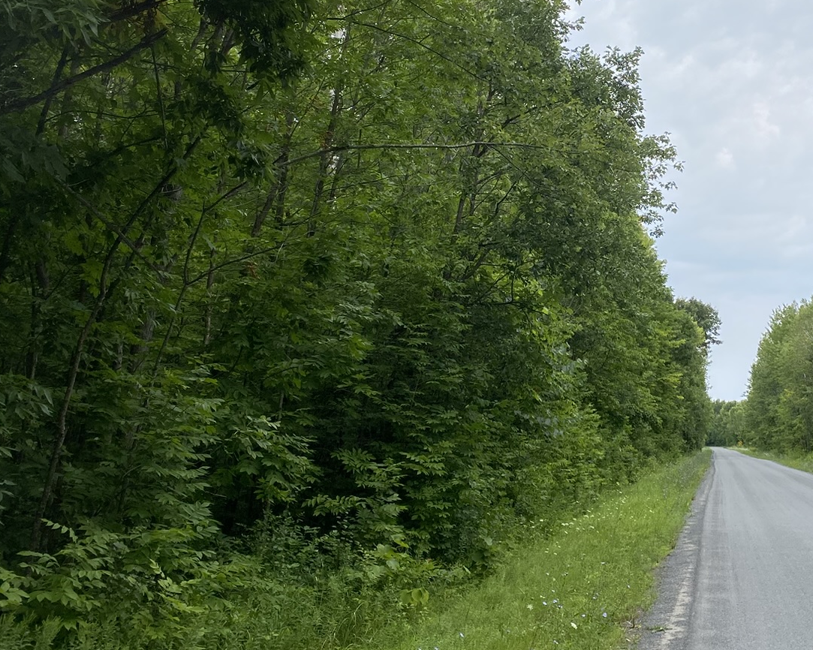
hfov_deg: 37.7
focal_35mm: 48
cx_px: 625
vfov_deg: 31.2
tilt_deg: +10.7
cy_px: 206
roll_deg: -0.7
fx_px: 1155
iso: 32
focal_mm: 4.25
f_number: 1.8
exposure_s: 1/2571
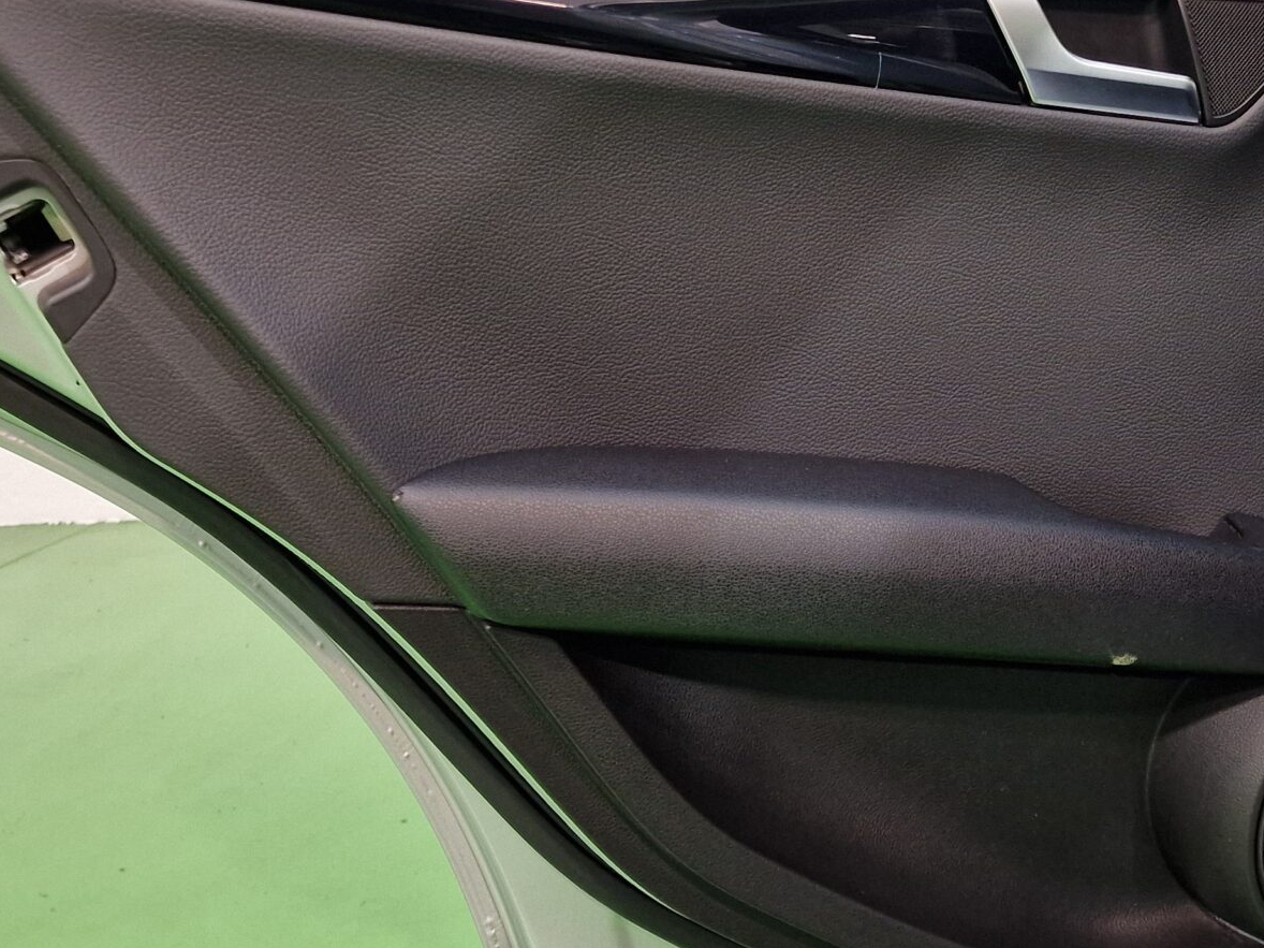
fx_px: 1825
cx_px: 856
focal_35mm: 50
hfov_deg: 37.7
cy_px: 264
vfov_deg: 28.8
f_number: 1.8
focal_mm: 6.4
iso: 200
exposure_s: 1/100
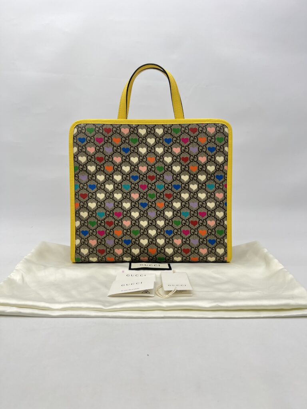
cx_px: 154
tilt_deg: -8.5
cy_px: 204
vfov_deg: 67.3
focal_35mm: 26
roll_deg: +0.7
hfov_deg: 53.1
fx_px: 307
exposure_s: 1/136
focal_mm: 5.7
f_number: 1.5
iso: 32
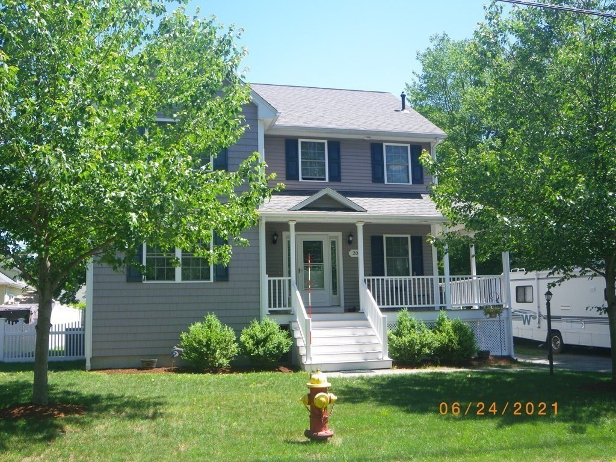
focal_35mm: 34
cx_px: 308
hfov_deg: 54.0
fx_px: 605
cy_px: 231
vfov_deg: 41.8
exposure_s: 1/160
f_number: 4.6
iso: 80
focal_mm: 6.1
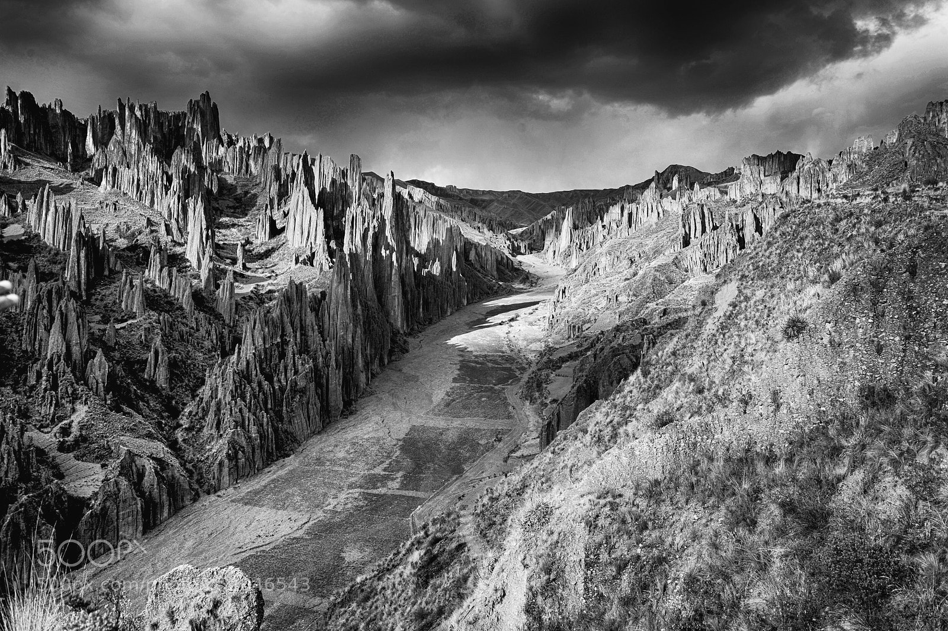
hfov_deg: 60.3
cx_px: 474
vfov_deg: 42.3
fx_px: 816
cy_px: 316
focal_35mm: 31
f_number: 8
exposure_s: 1/320
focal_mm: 31
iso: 250
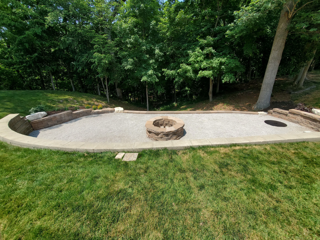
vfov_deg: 89.9
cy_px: 120
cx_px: 160
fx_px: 120
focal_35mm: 13
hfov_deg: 106.2
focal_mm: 1.8
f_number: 2.2
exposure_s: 1/997
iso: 50
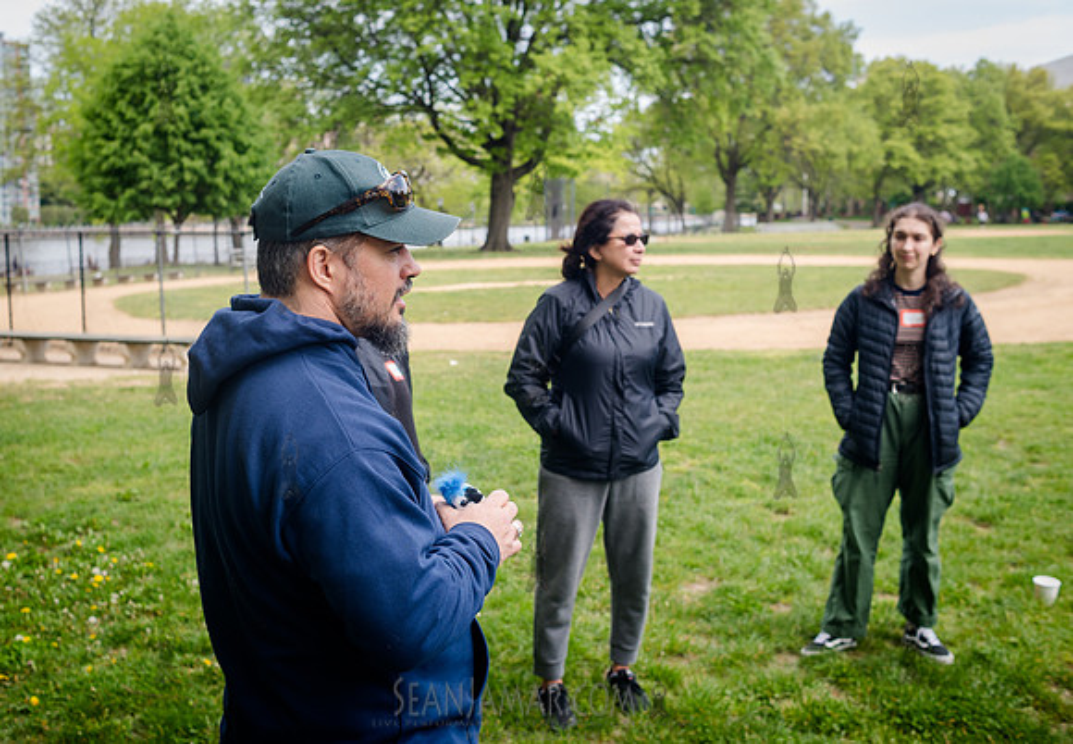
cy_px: 353
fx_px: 1181
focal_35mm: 39
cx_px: 487
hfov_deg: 48.8
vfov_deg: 35.0
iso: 200
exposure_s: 1/320
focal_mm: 35
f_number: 5
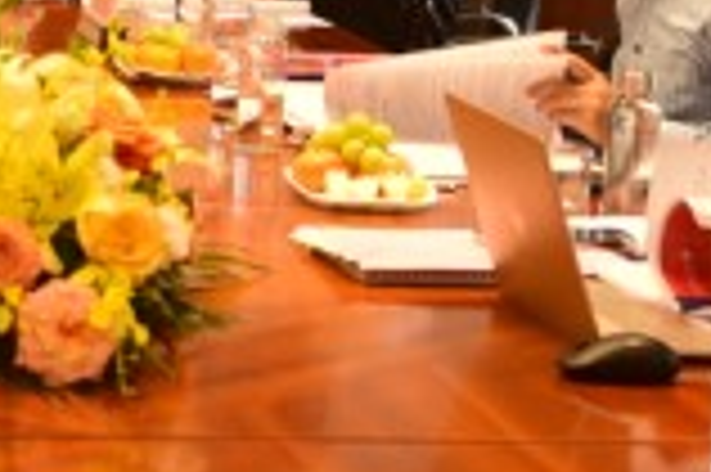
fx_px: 3334
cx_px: 18
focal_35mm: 169
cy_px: 4
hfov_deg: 12.1
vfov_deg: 8.1
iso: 1600
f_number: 2.8
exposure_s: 1/125
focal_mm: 29
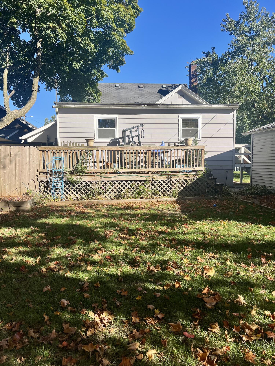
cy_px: 183
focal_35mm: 26
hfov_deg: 53.1
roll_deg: +0.5
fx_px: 275
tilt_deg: -3.9
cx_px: 138
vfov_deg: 67.3
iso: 50
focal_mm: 5.7
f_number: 1.5
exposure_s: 1/2762
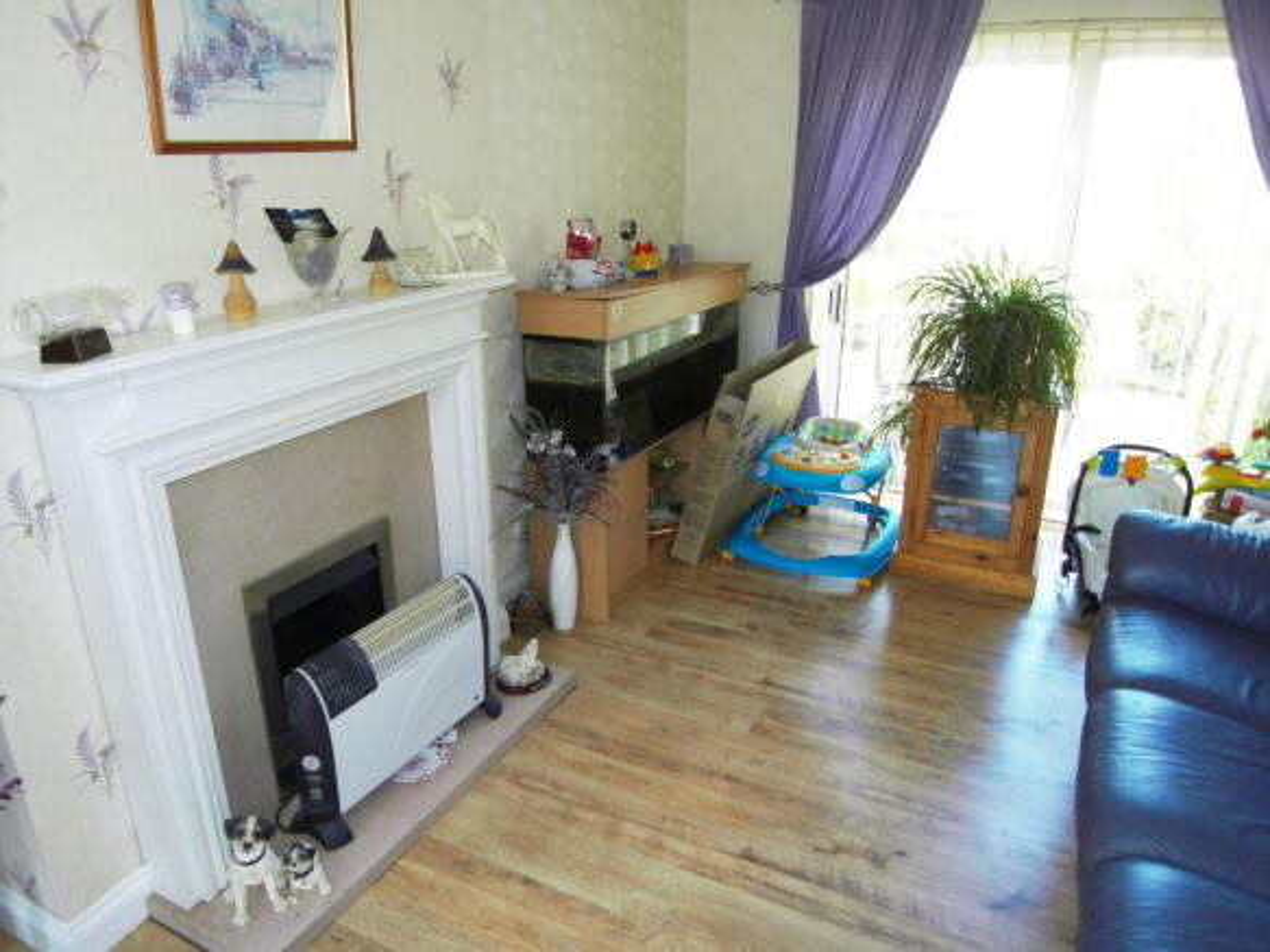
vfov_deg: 56.8
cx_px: 635
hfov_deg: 71.6
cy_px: 476
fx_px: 880
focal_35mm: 24
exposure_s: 1/40
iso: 100
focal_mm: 4.3
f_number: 2.8
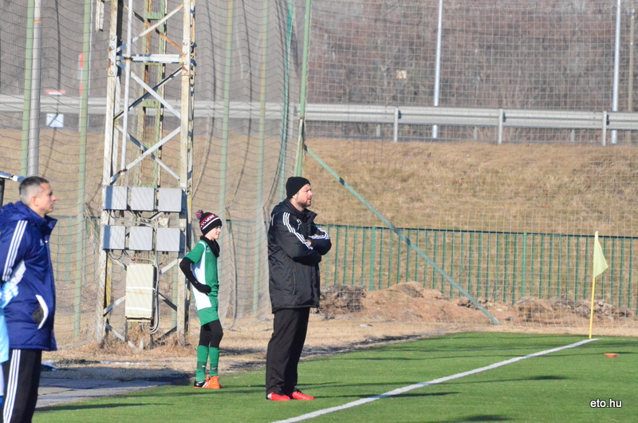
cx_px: 319
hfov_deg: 4.6
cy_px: 212
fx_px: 7959
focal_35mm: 450
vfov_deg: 3.0
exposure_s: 1/8000
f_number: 11
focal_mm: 300
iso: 6400
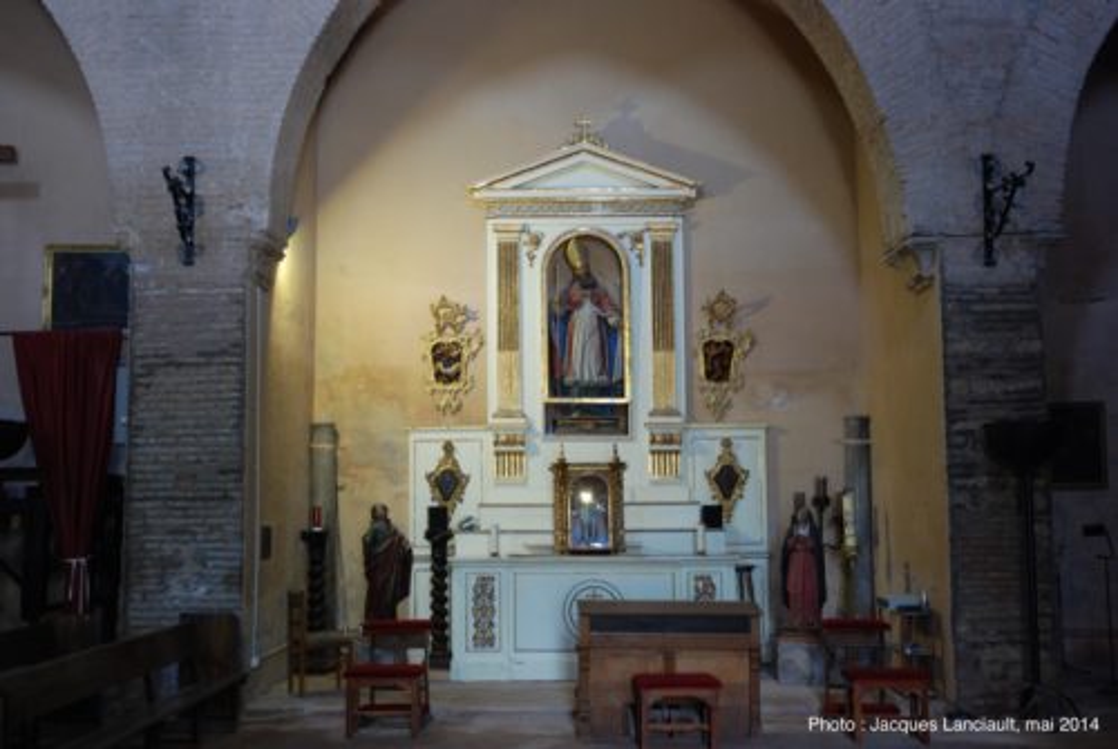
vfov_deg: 30.9
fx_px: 1353
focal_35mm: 44
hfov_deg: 44.9
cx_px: 559
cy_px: 374
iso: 400
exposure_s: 1/10
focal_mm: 29
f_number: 4
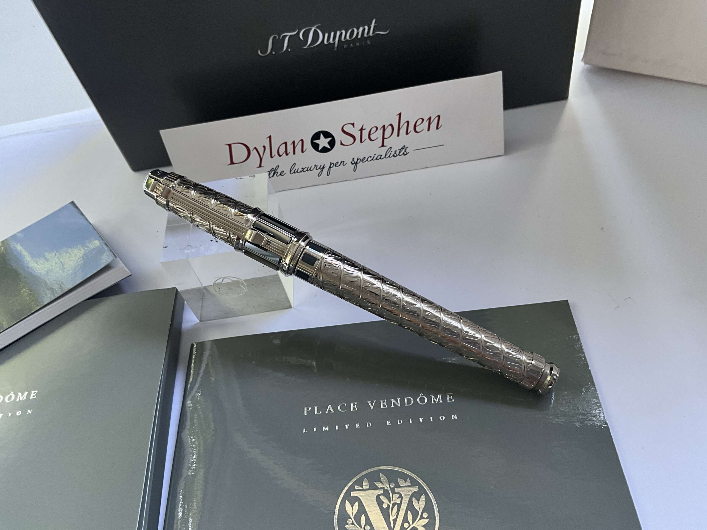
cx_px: 354
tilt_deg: -51.2
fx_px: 592
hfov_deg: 61.7
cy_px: 265
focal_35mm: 29
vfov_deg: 48.2
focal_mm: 3
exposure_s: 1/60
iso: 100
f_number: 1.8
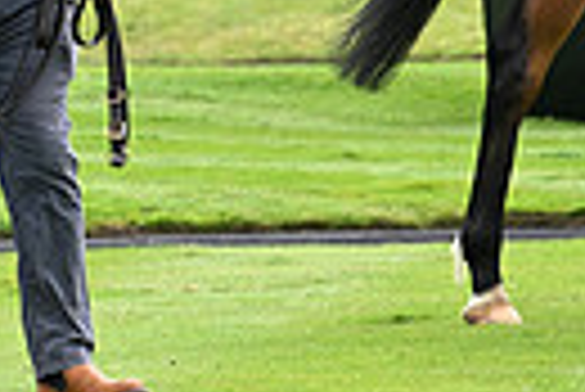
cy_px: -340
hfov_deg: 2.3
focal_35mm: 891
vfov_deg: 1.5
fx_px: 14495
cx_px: -405
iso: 400
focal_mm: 200
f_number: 5.6
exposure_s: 1/500
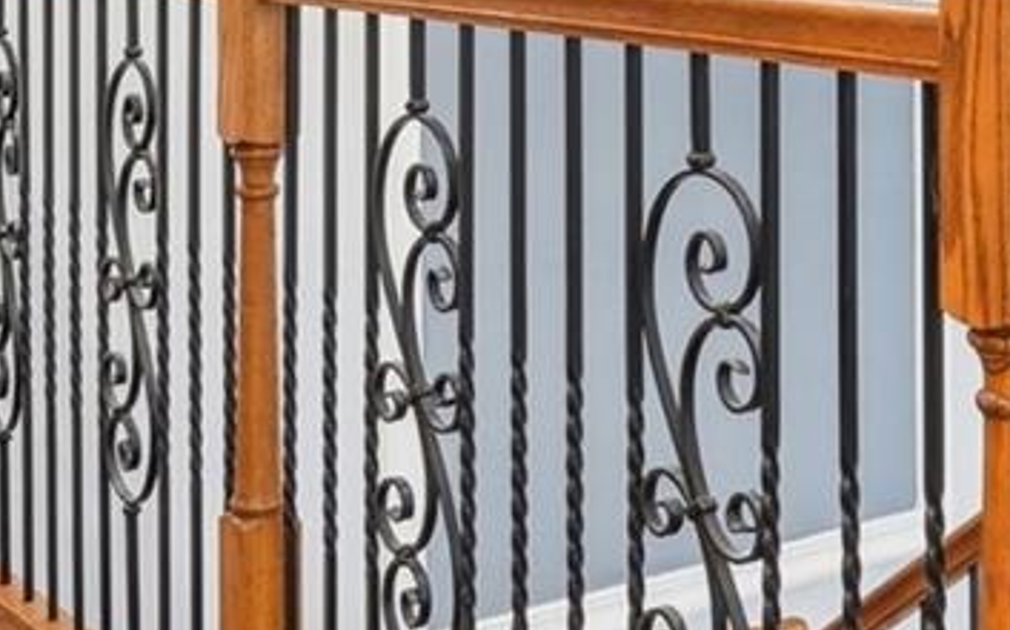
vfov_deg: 16.9
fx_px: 2035
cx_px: 1001
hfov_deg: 26.4
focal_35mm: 74
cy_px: -112
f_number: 10
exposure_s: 1/3.33
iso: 400
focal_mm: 16
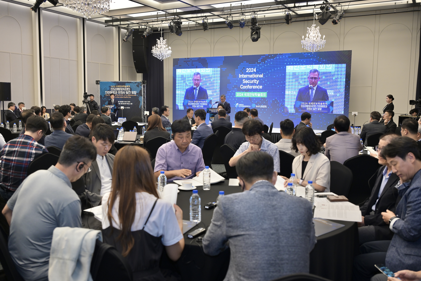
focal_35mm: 34
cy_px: 140
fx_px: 398
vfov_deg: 38.9
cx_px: 210
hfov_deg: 55.8
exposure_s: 1/160
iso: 1000
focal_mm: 34
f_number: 4
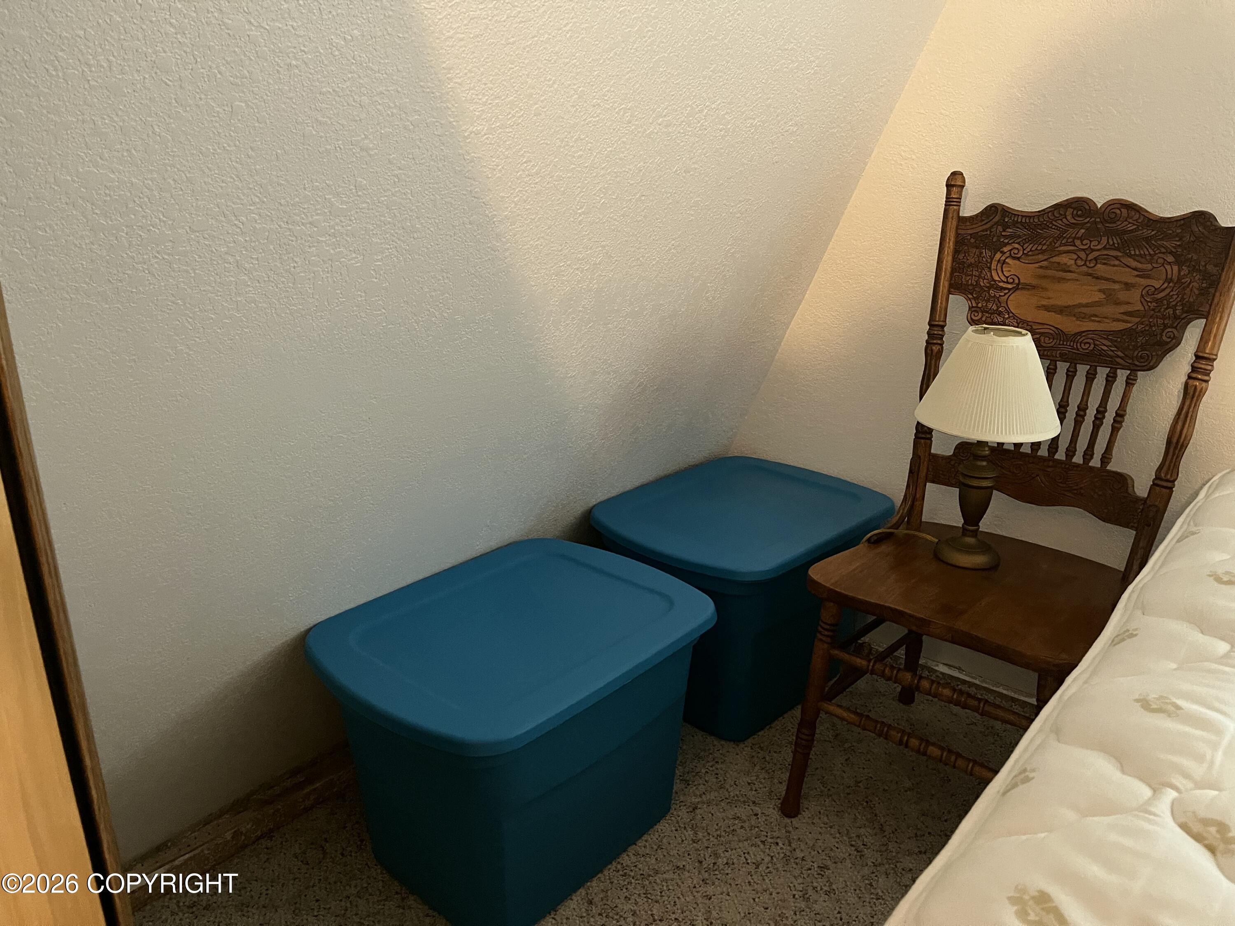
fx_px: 928
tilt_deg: -19.4
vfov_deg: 53.1
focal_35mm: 26
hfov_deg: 67.3
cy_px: 463
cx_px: 618
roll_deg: +0.9
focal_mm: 5.1
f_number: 1.6
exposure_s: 1/30
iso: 640
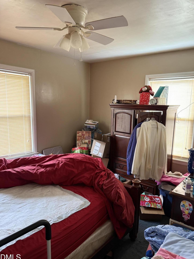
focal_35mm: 25
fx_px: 187
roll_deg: +0.0
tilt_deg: -9.1
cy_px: 135
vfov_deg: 69.4
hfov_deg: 54.9
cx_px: 100
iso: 320
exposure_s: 1/60
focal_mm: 6.76
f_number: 1.78
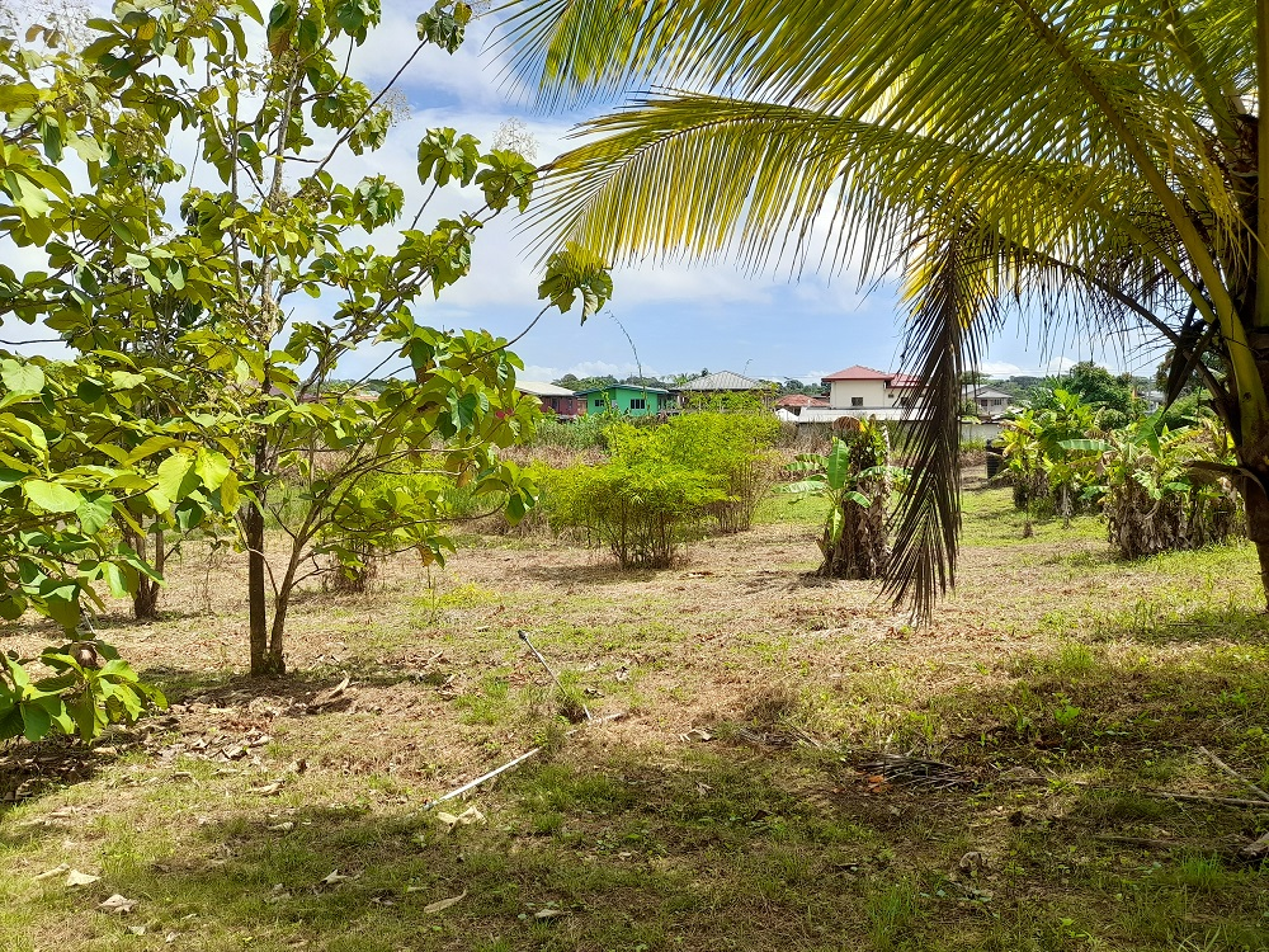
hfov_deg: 69.4
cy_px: 476
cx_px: 634
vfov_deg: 54.9
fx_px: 916
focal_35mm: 25
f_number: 2
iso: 20
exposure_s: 1/742
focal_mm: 4.6
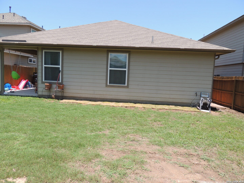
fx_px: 169
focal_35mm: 24
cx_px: 122
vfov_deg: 56.8
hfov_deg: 71.6
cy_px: 92
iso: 100
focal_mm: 4.3
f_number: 3
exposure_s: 1/640
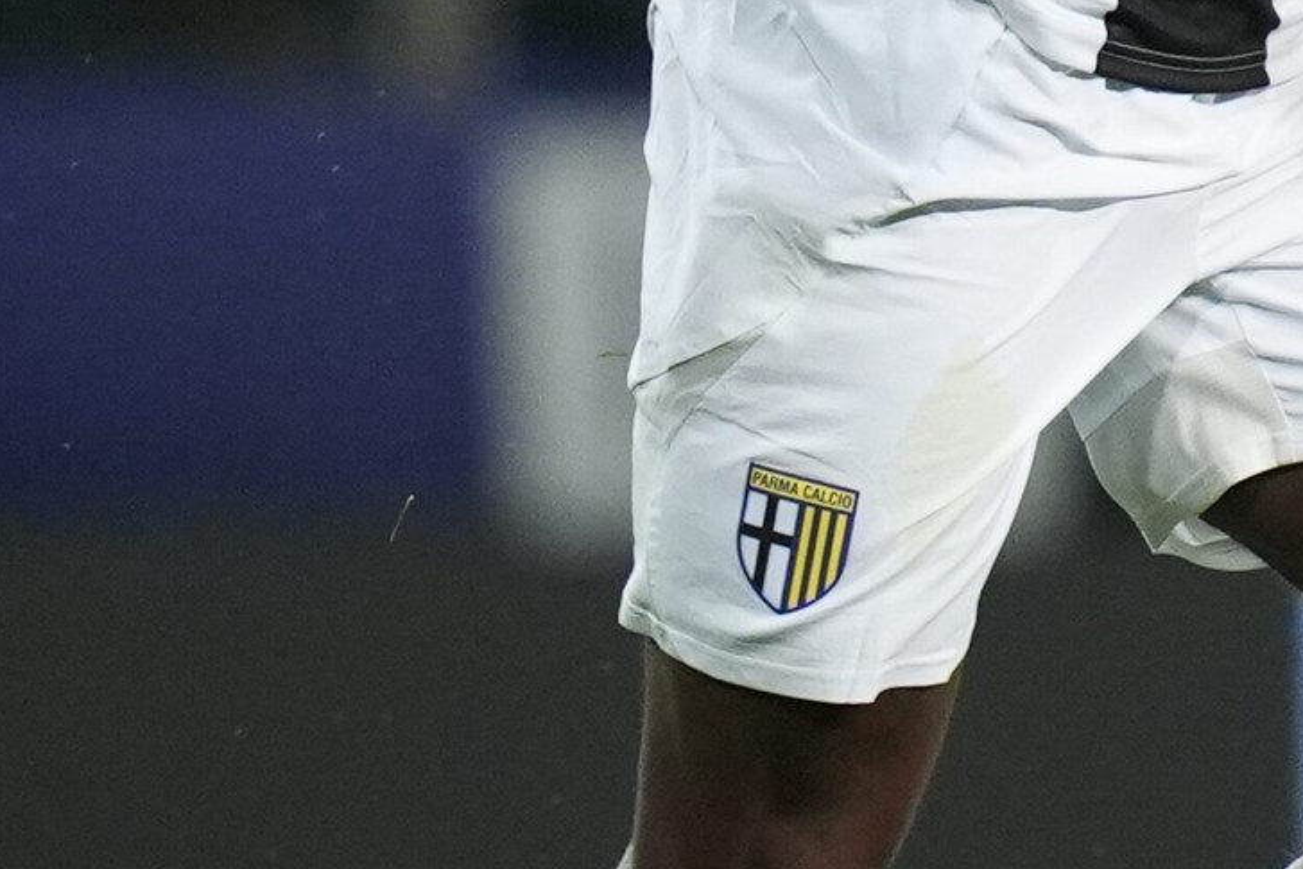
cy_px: -219
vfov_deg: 0.7
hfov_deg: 1.1
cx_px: 3050
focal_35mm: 1930
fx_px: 69865
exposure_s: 1/1600
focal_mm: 400
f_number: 3.2
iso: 2500
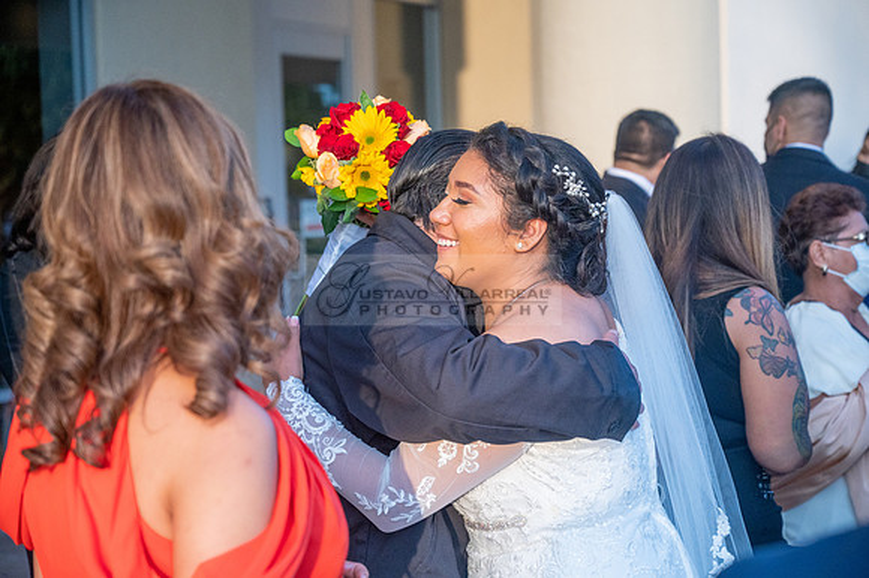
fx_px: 1689
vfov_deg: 19.4
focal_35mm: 70
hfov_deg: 28.9
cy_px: 289
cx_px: 434
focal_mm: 70
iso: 2500
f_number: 4
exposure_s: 1/8000
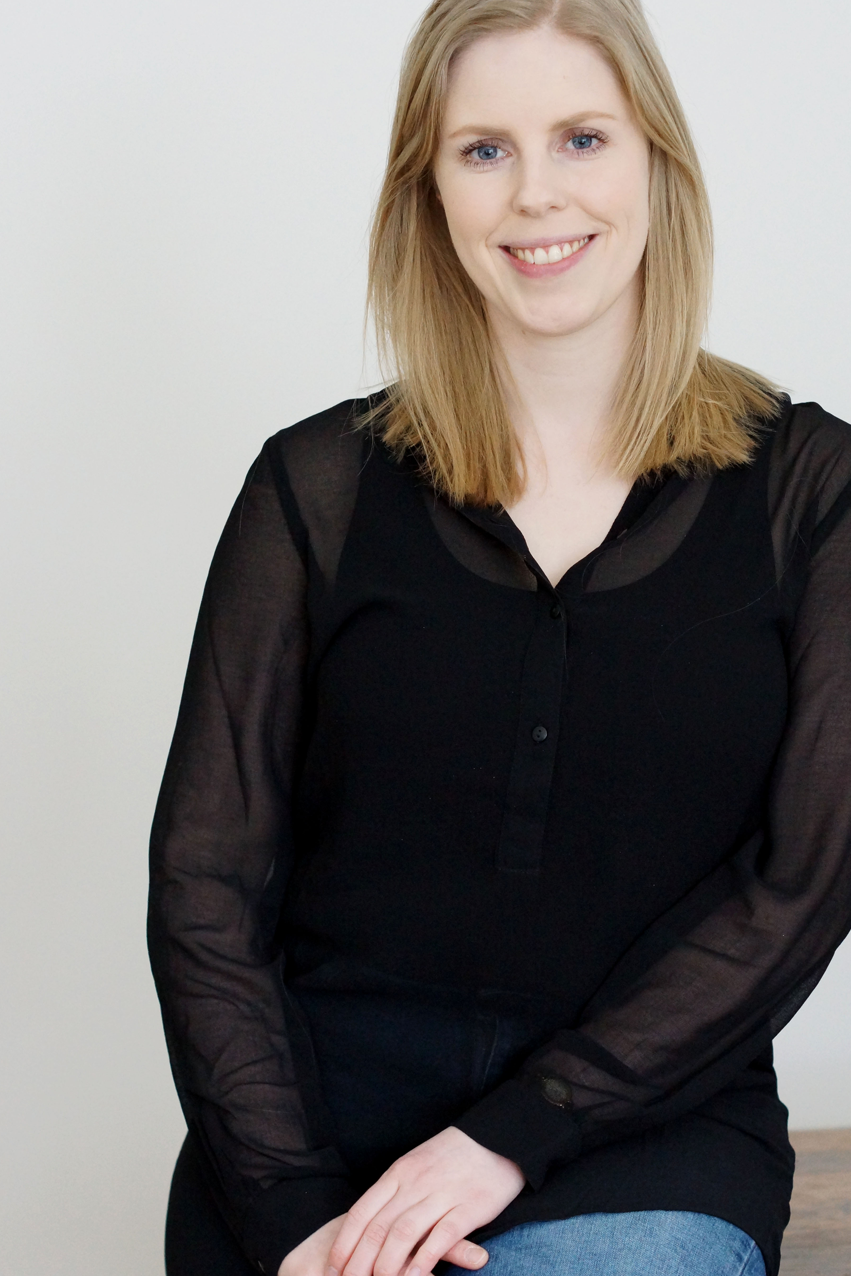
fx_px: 3297
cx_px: 493
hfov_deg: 14.7
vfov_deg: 21.9
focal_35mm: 93
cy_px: 544
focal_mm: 50
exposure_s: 1/80
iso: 1600
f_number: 3.2
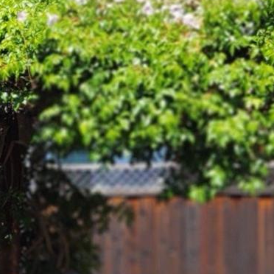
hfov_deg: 9.4
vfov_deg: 10.0
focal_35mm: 175
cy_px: 229
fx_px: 1567
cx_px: -252
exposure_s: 1/1925
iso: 50
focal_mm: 5
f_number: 1.8
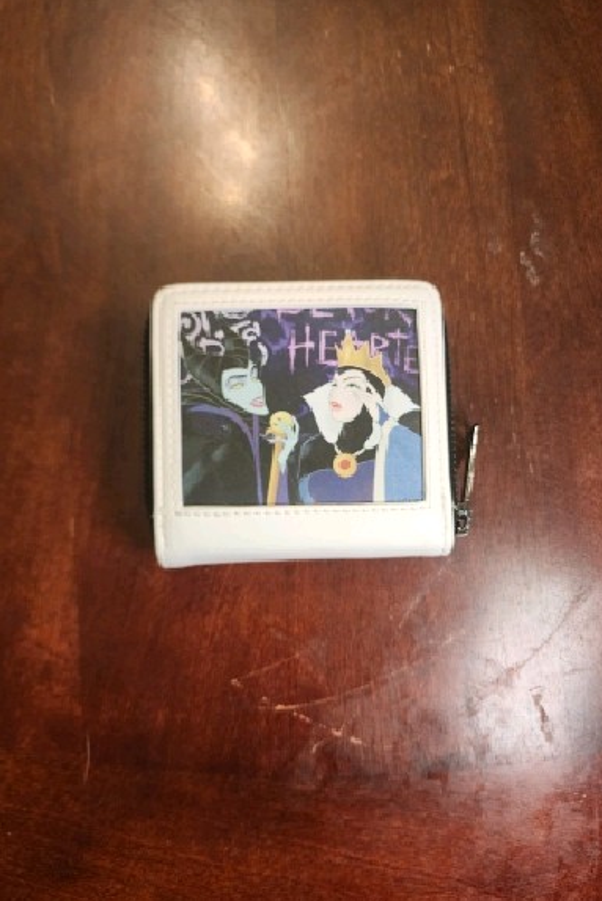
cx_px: 302
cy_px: 452
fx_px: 627
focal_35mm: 25
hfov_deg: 51.3
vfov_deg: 71.5
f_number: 1.8
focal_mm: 6.4
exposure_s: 1/120
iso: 320
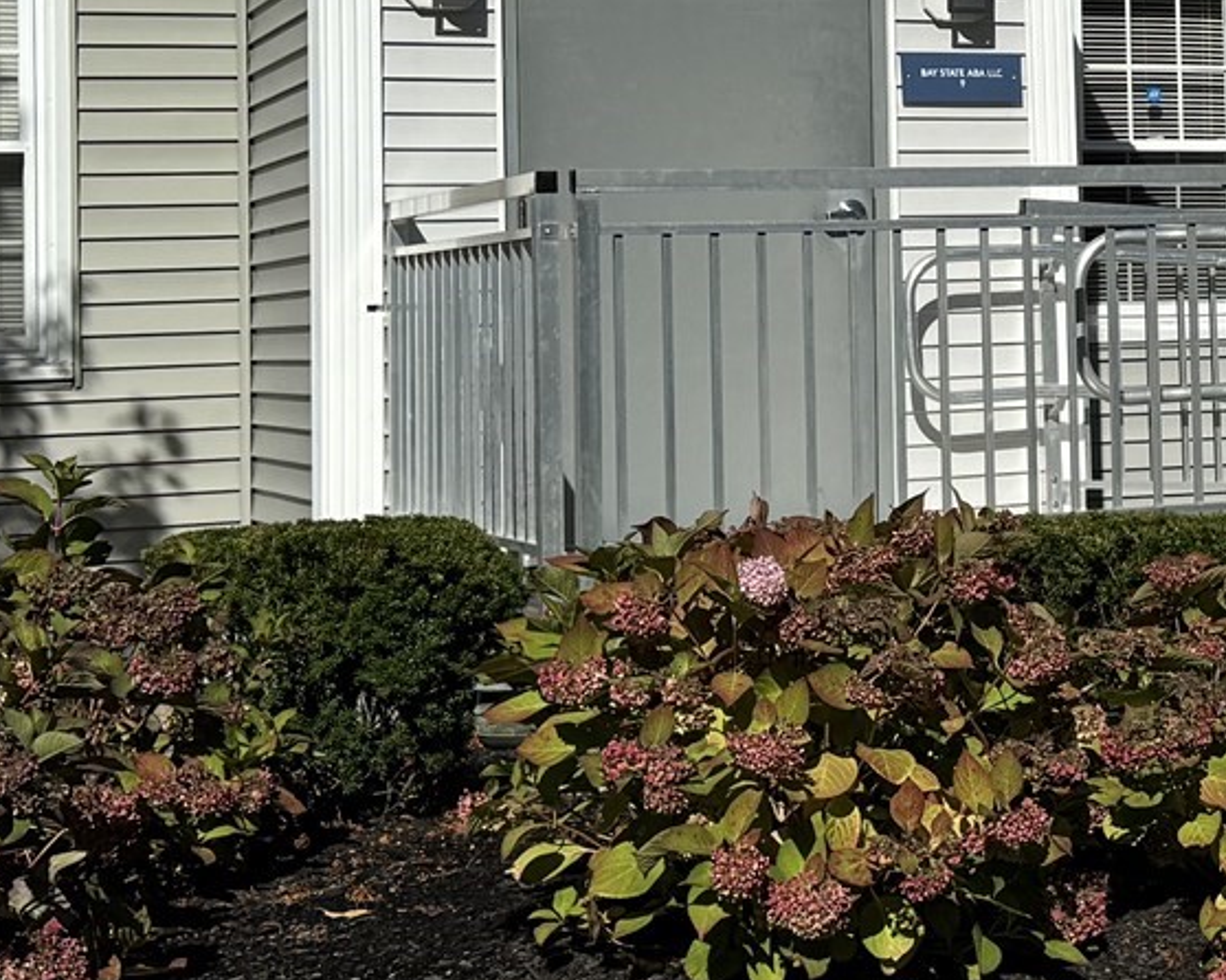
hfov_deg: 21.2
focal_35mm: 86
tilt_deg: +1.3
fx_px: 3119
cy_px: 147
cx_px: 1340
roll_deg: +1.4
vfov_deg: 17.6
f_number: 1.78
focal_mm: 6.76
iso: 80
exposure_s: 1/9009
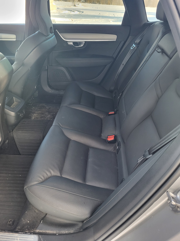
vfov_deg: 67.3
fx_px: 180
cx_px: 90
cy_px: 120
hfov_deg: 53.1
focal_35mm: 26
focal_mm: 5.4
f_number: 1.8
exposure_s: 1/100
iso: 250
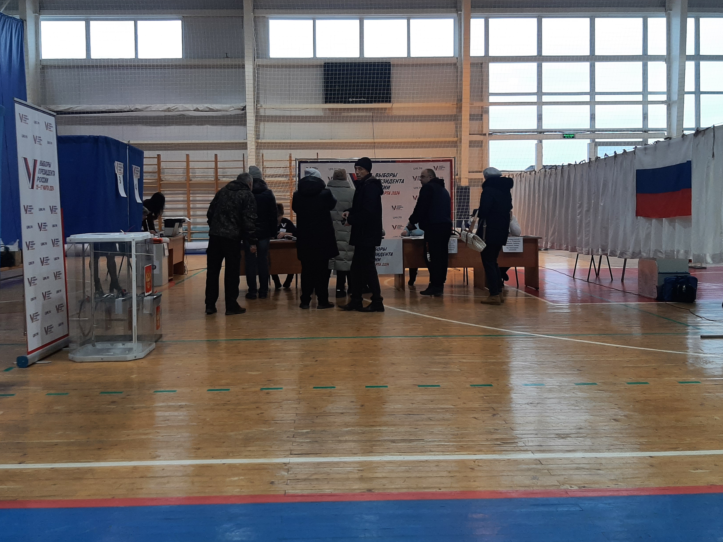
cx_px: 341
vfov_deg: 43.9
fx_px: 668
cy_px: 218
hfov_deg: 56.8
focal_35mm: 32
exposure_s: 1/100
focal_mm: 3.93
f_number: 1.7
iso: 50
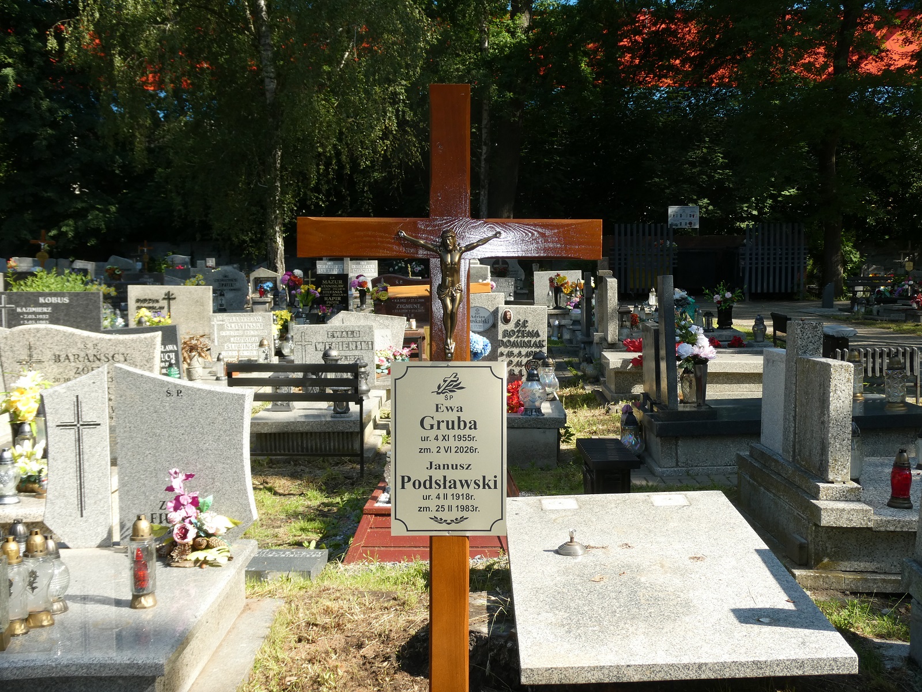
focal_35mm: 47
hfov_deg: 40.4
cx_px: 461
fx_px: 1252
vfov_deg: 30.9
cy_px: 346
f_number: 4
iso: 80
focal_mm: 8.4
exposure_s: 1/250
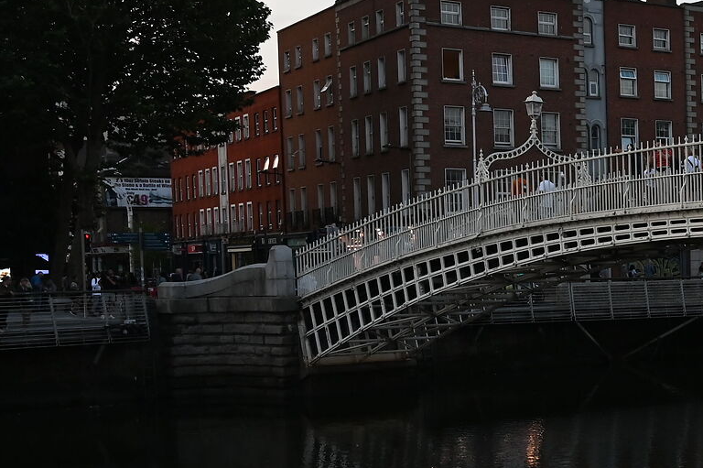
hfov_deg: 22.6
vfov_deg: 18.1
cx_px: 1023
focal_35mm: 75
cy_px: 308
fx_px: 1464
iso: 800
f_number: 8
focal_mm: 24
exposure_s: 1/125
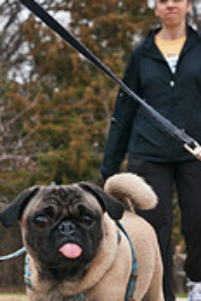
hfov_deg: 7.8
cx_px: -4
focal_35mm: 174
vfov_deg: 11.6
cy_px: 341
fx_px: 1460
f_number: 5
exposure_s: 1/250
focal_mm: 45
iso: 200
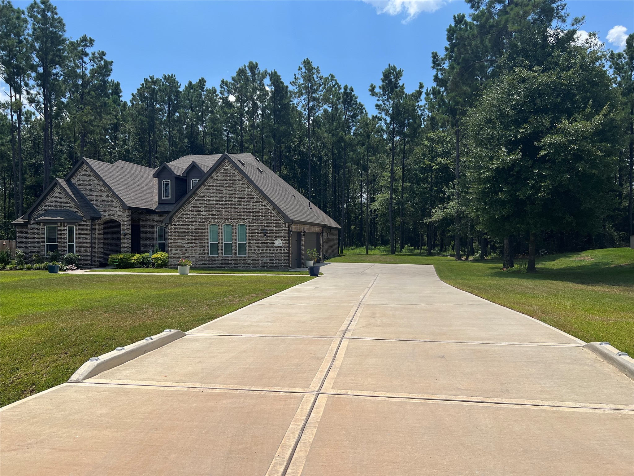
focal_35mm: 26
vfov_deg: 53.1
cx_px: 317
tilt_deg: -0.3
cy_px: 238
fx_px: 476
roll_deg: -0.3
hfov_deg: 67.3
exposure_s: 1/6993
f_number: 1.5
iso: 50
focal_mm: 5.7
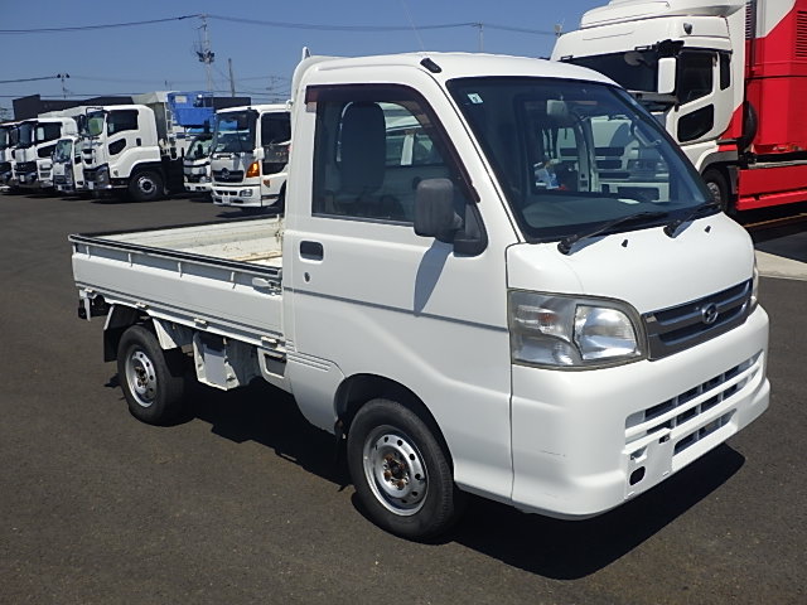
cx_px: 404
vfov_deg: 41.8
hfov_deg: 54.0
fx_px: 793
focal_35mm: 34
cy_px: 302
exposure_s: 1/1500
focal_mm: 6.1
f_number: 4.6
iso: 125
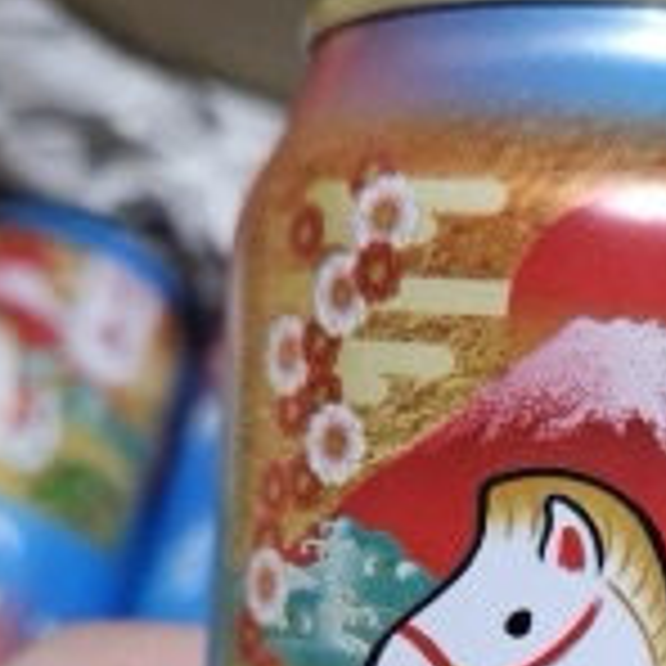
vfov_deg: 24.8
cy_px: 675
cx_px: 540
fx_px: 1437
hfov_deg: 25.6
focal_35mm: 66
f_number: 1.8
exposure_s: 1/120
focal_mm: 5.4
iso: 800
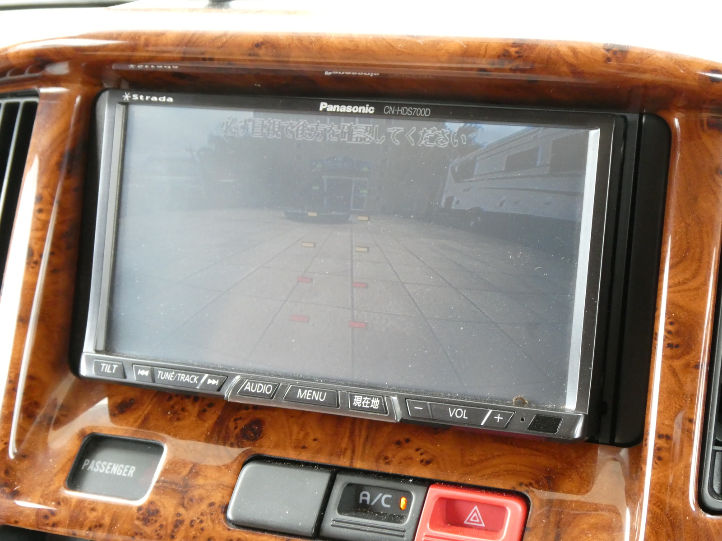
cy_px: 270
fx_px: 1356
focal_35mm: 65
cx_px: 361
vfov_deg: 22.6
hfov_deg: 29.8
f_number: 4.4
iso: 640
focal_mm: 11.7
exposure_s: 1/80
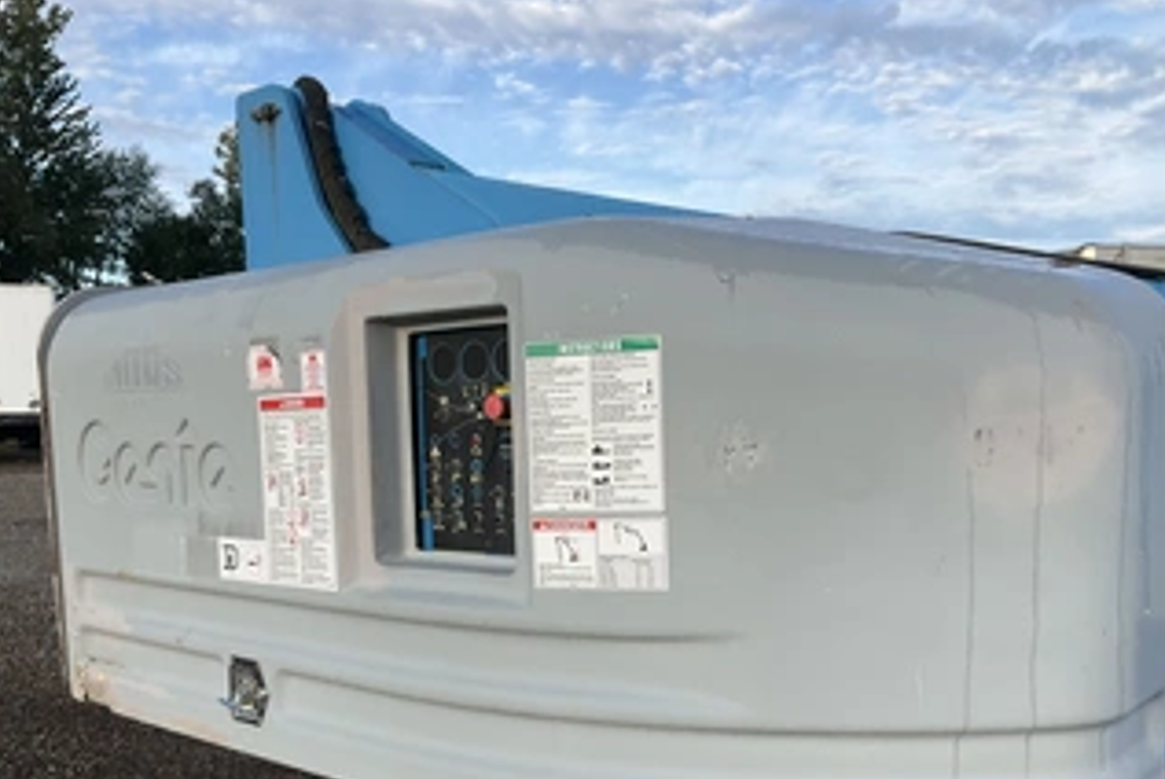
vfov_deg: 34.7
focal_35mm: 38
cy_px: 540
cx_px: 537
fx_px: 1231
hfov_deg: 50.6
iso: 25
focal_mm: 3
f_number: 1.8
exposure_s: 1/978
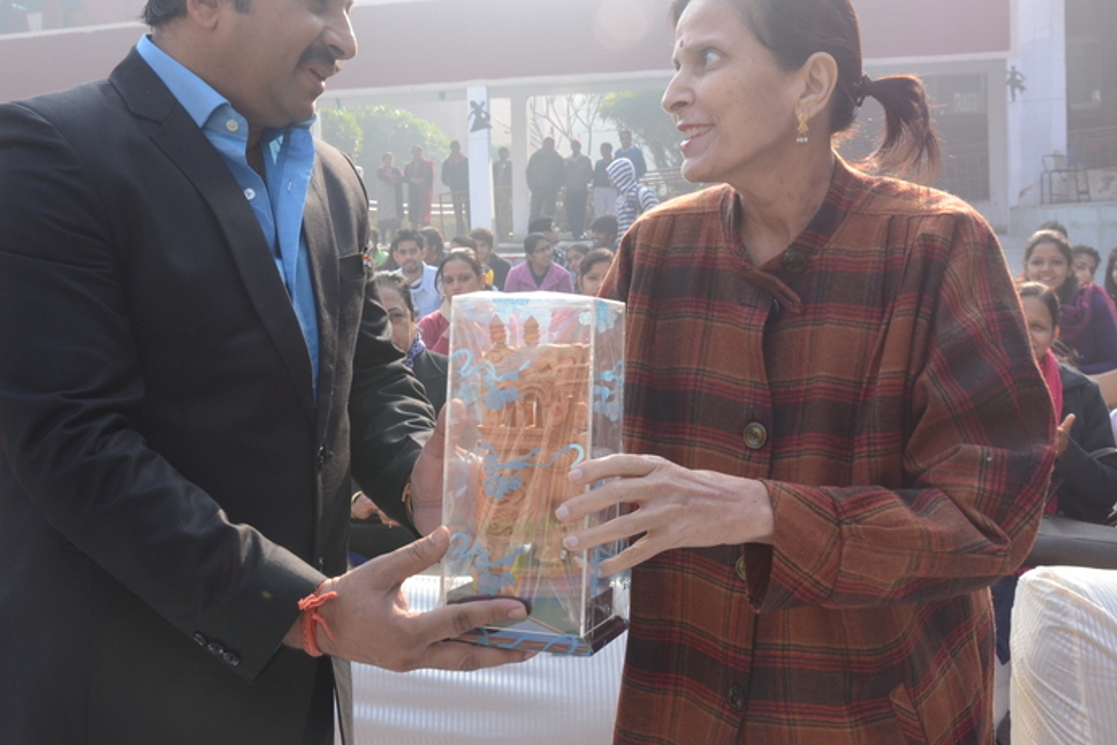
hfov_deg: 49.3
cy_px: 295
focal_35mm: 39
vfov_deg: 34.1
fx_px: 1210
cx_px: 451
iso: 250
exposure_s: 1/125
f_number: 9
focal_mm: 18
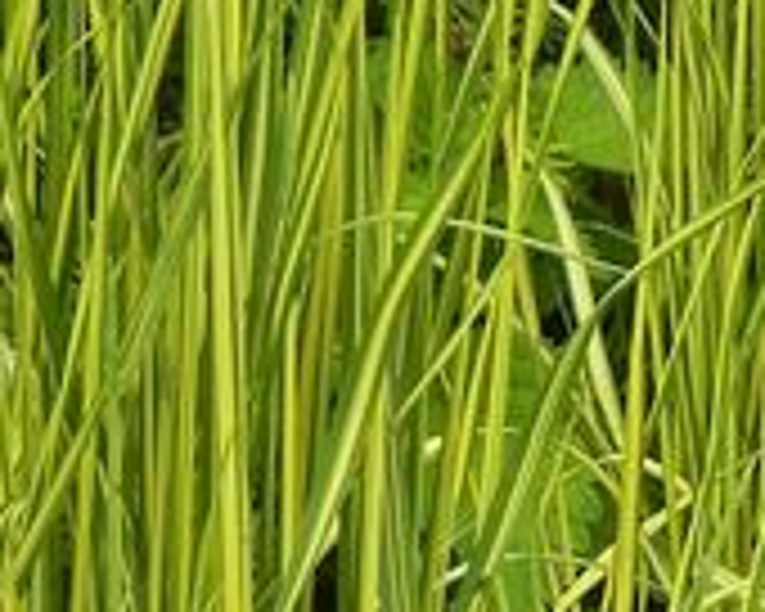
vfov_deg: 2.9
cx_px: 522
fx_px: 12204
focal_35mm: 539
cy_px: 472
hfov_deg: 3.6
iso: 160
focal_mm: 20.8
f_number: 4.5
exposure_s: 1/400
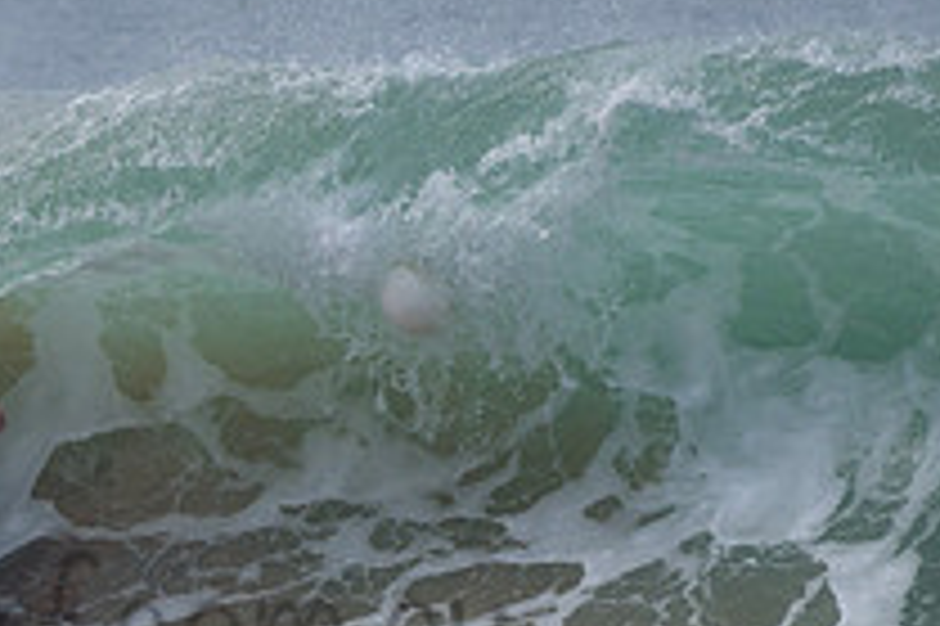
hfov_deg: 1.2
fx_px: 44431
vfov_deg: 0.8
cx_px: 31
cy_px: 583
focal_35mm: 1703
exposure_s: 1/2000
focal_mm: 500
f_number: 5.6
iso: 180
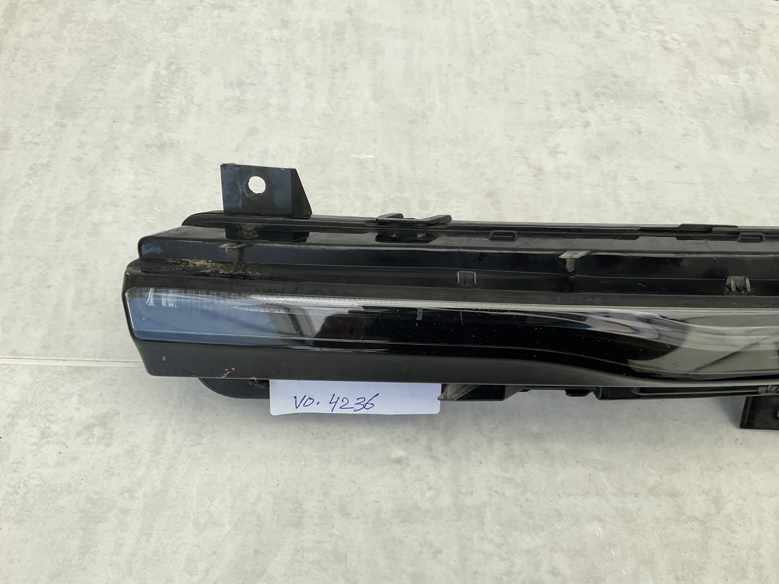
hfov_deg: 61.7
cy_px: 292
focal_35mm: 29
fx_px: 653
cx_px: 390
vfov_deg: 48.2
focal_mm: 3
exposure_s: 1/500
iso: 16
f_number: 1.8
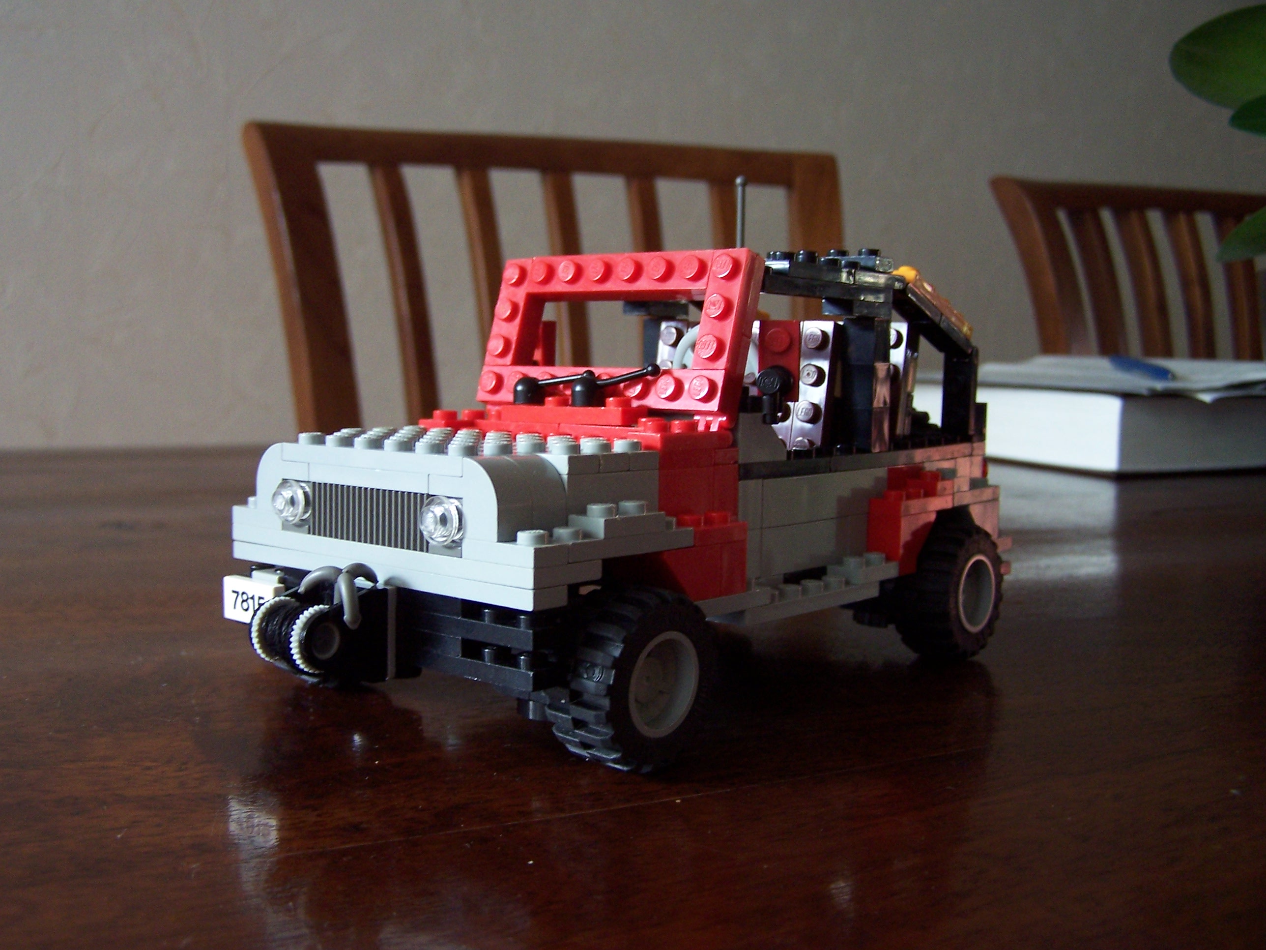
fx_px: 1390
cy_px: 475
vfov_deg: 37.7
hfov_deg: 49.0
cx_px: 633
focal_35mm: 38
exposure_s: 1/30
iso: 140
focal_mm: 6.3
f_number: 2.8
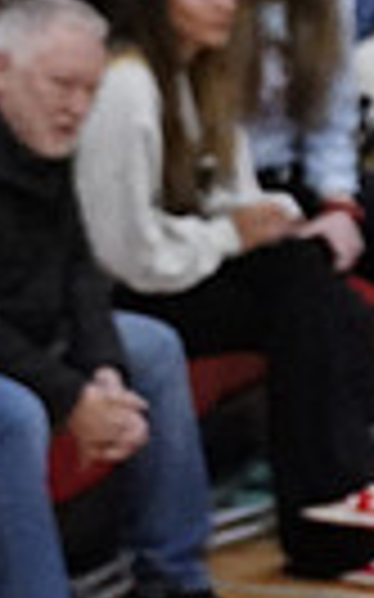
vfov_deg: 2.8
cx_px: 1275
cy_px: 764
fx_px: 12440
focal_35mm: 762
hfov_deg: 1.7
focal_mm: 115
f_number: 4
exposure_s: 1/800
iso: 12800
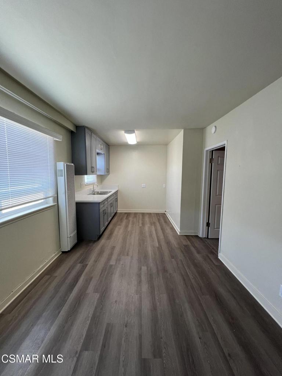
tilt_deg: -5.4
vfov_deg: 106.2
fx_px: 141
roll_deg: -0.3
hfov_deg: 89.9
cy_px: 188
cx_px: 141
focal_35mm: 13
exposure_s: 1/120
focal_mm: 1.57
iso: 160
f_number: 1.8
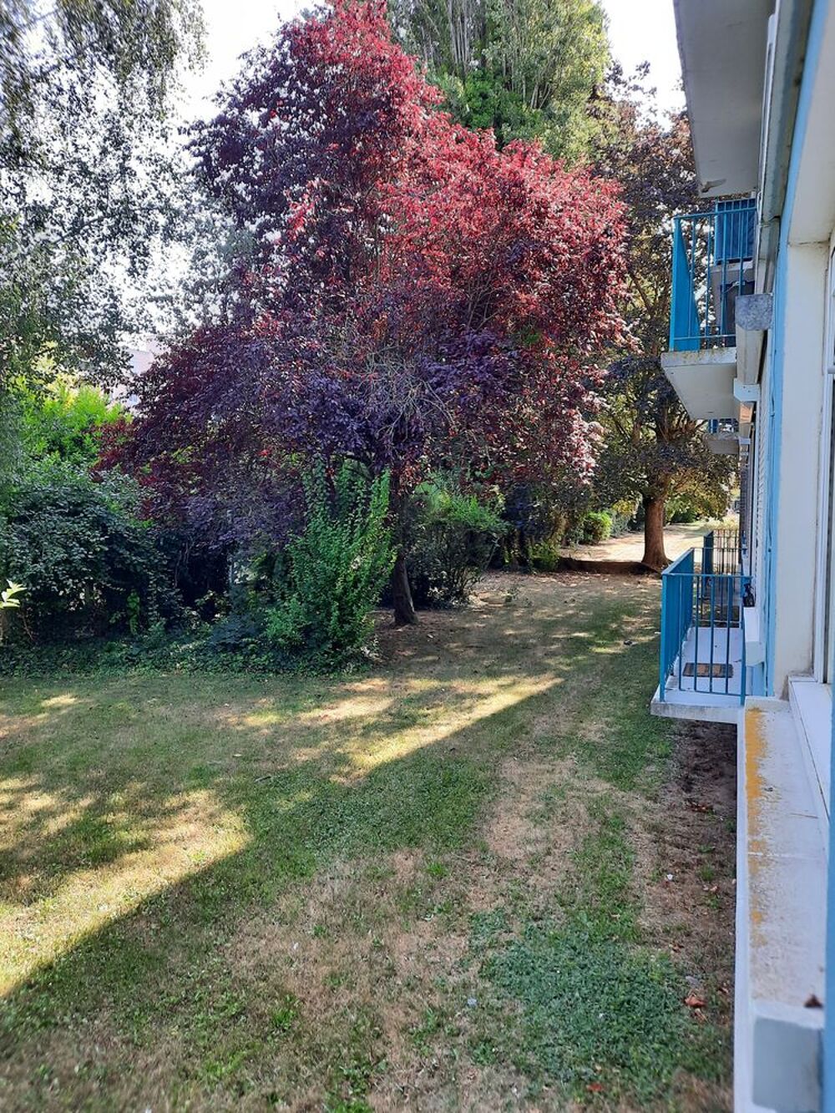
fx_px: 804
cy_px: 556
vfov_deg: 69.4
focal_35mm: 25
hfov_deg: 54.9
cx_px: 418
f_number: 2
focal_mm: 4.6
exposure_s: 1/120
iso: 64
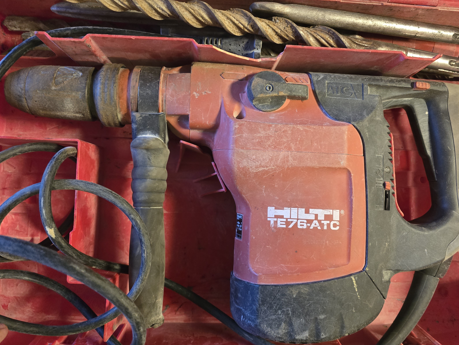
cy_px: 156
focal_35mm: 29
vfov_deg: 48.2
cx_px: 240
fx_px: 385
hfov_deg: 61.6
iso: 1600
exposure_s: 1/100
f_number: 1.7
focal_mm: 6.3
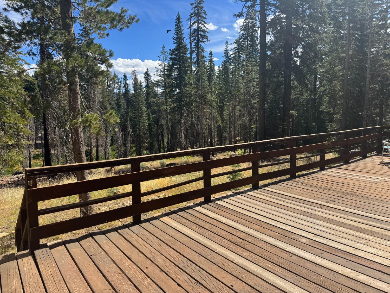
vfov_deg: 56.8
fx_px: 270
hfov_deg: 71.6
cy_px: 146
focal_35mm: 24
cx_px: 195
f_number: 1.78
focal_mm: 6.76
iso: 80
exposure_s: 1/2833
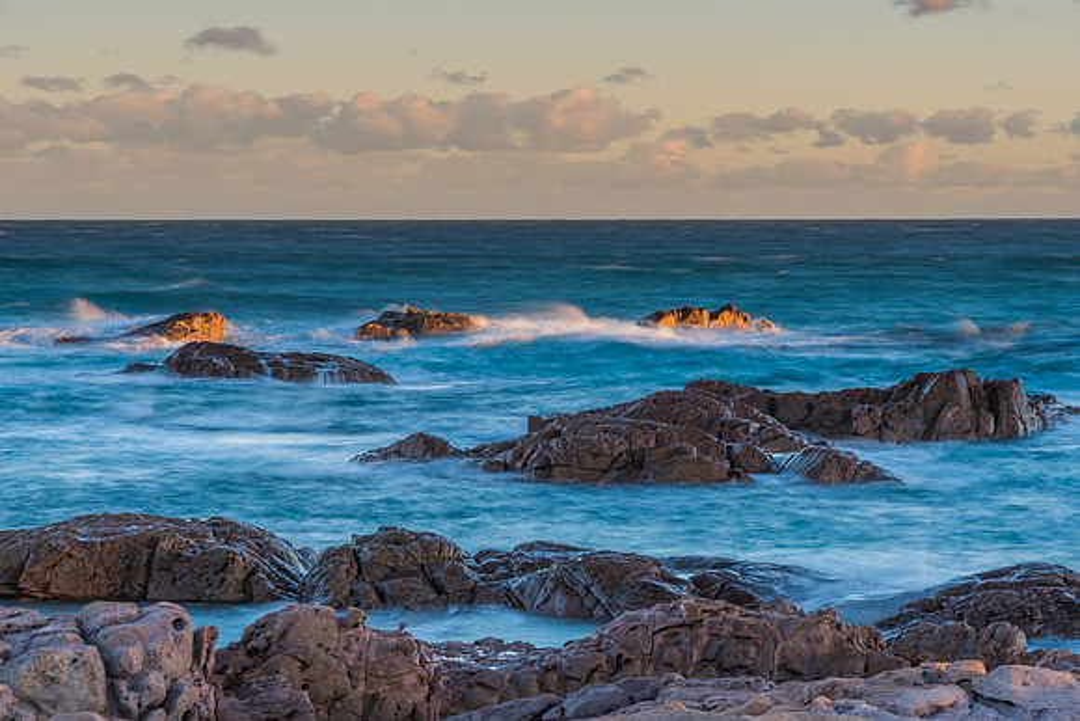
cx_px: 540
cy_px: 360
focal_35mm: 123
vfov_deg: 11.2
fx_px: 3683
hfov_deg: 16.7
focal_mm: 80
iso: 50
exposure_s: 2
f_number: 9
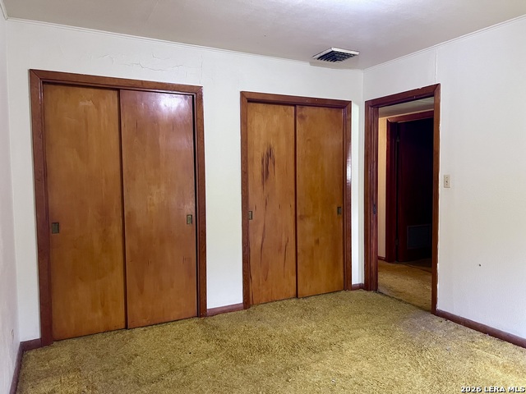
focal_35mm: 26
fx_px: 395
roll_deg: +0.2
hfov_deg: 67.3
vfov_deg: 53.1
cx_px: 263
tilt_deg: -4.0
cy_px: 197
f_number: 1.5
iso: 500
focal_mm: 5.7
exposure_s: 1/60
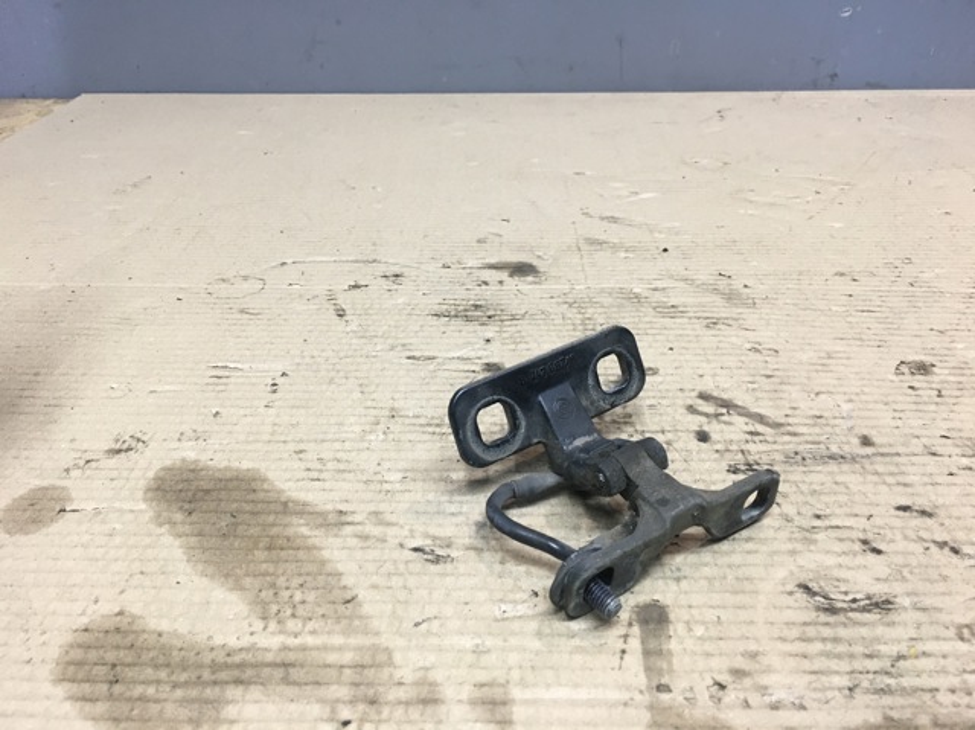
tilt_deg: -30.2
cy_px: 365
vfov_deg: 48.2
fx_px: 816
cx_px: 488
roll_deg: -0.9
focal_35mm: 29
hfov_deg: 61.7
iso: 64
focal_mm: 4.15
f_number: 2.2
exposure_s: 1/33
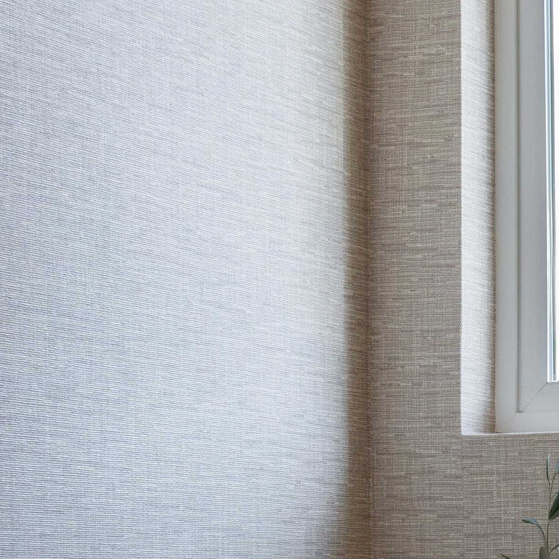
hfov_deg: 13.5
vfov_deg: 13.9
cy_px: 669
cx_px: 822
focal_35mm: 122
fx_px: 2229
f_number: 9
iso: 400
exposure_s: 1/13
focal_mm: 24
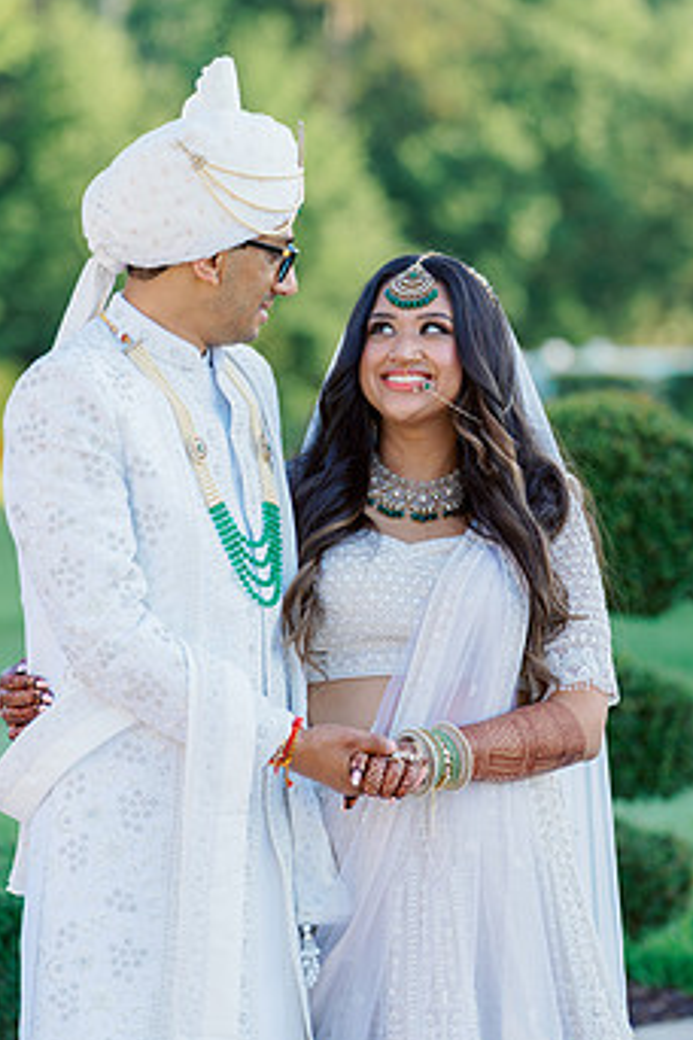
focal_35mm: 163
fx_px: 4706
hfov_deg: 8.4
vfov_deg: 12.6
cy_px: 480
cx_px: 301
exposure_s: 1/250
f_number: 2.8
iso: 100
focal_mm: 124
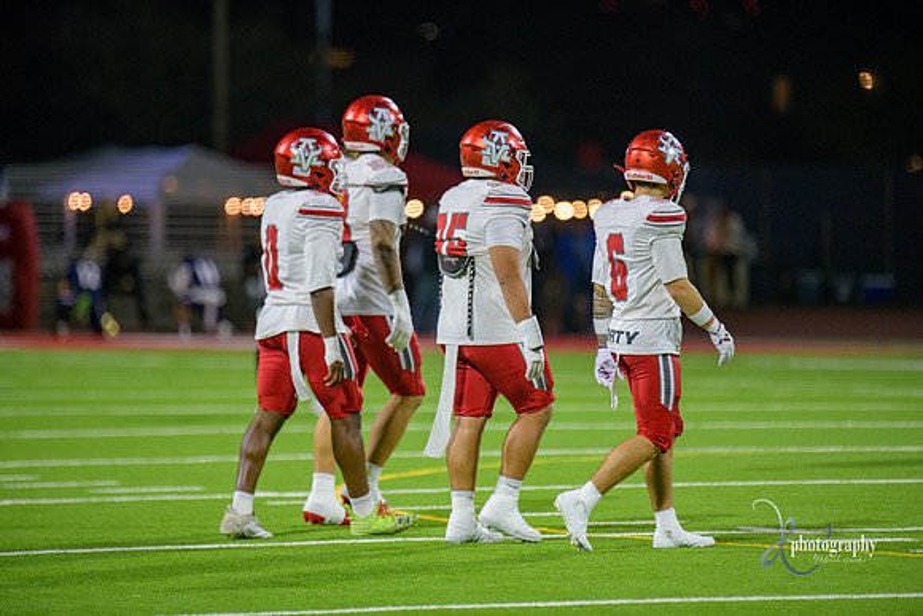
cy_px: 308
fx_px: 7693
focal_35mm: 300
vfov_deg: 4.6
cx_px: 462
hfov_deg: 6.9
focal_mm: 300
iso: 1250
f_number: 2.8
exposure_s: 1/250
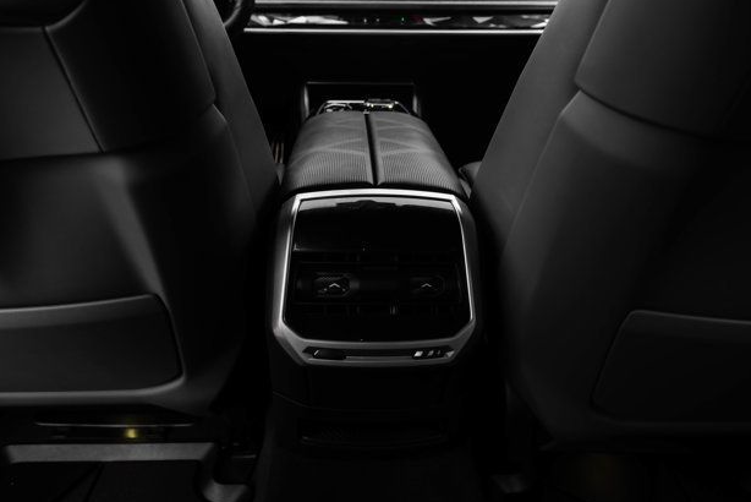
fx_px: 522
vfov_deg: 51.3
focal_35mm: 25
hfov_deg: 71.5
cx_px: 371
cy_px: 248
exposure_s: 1/200
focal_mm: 24
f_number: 6.3
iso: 640
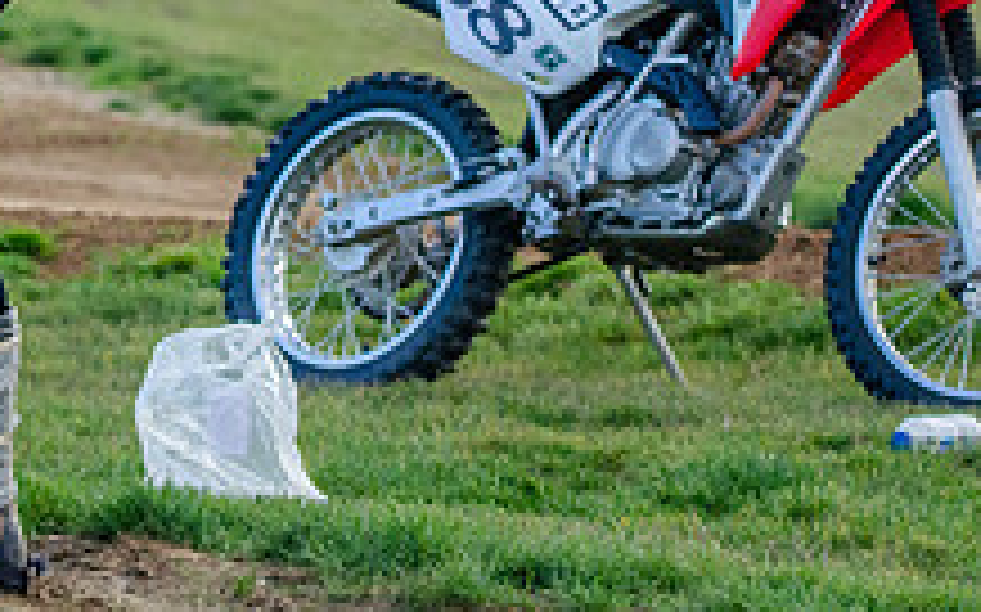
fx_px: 16808
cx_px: -94
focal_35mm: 629
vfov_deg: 2.1
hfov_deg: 3.3
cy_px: -180
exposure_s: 1/1000
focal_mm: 155
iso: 640
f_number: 5
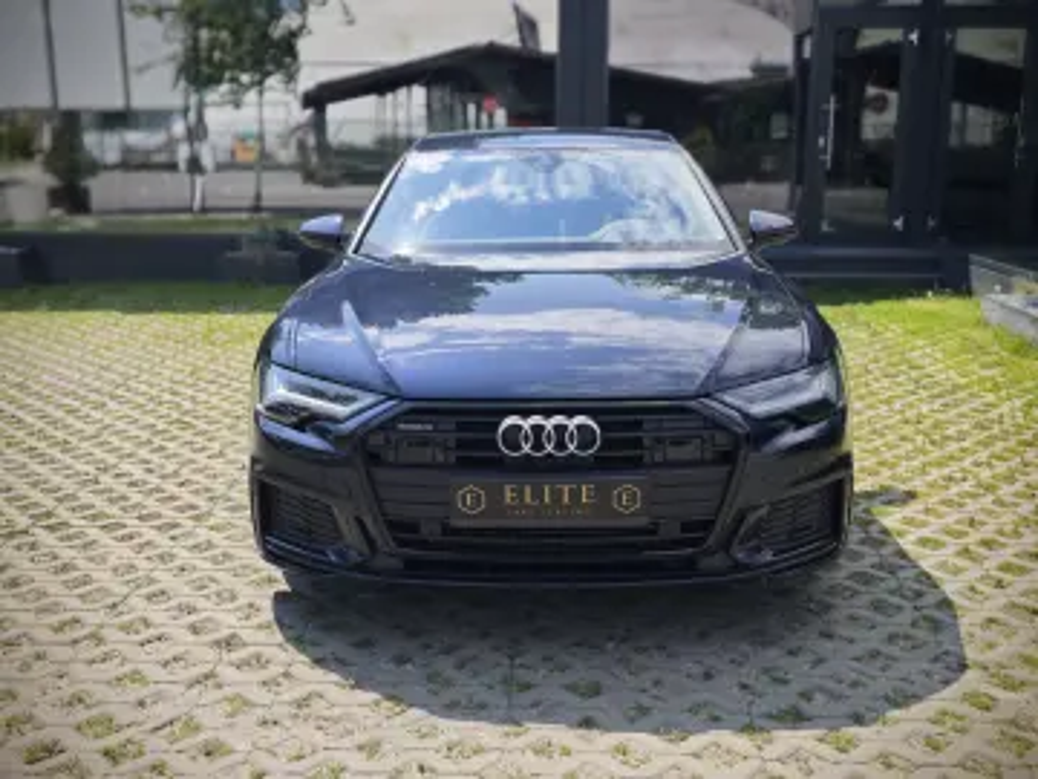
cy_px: 390
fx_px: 1050
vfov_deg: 40.7
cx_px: 519
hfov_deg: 52.6
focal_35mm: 35
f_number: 1.4
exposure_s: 1/1623
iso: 50
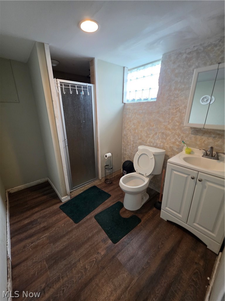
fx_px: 113
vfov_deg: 106.2
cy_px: 150
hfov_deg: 89.9
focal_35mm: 13
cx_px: 112
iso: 250
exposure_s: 1/60
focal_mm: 2.2
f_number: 1.9
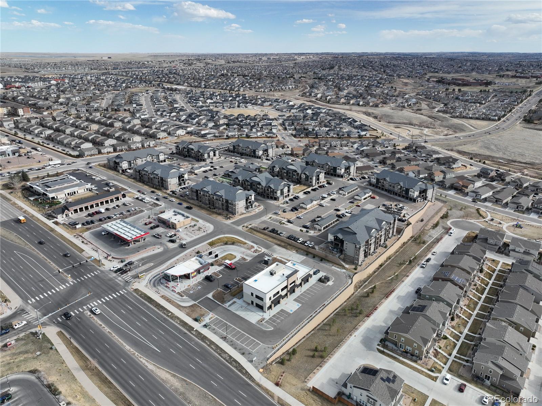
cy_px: 203
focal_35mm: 24
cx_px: 271
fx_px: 376
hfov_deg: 71.6
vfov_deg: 56.8
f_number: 2.8
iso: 100
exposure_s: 1/1600
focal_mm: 12.29
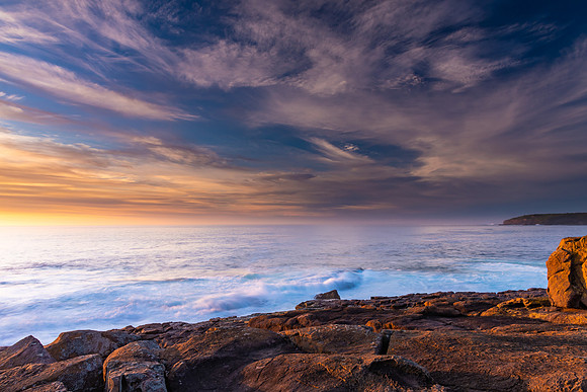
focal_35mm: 25
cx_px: 294
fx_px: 401
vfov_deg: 52.0
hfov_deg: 72.4
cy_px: 196
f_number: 11
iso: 64
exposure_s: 1.6
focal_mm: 16
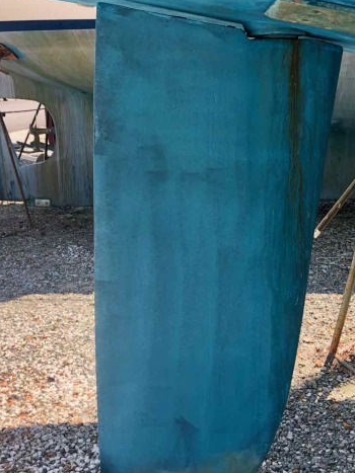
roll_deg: +2.1
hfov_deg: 39.4
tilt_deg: -10.8
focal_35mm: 36
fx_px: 492
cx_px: 218
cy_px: 251
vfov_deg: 51.3
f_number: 1.8
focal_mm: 3.99
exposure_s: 1/289
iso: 20
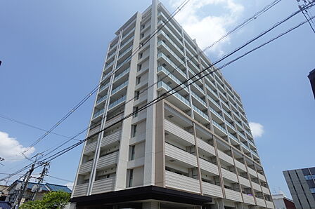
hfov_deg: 84.0
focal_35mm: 20
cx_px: 158
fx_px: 175
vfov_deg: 61.9
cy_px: 104
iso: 125
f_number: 2
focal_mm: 7.6
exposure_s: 1/5000
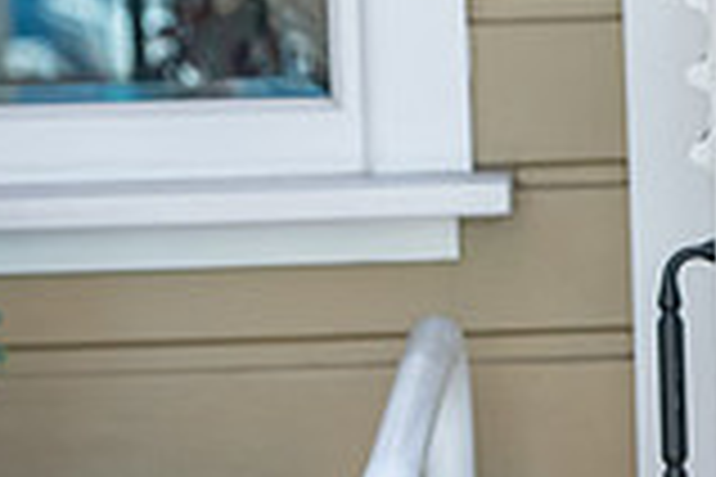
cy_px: 92
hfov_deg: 5.0
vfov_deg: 3.4
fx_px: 8114
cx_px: 1279
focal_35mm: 408
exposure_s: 1/640
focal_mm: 112
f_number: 4.5
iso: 640
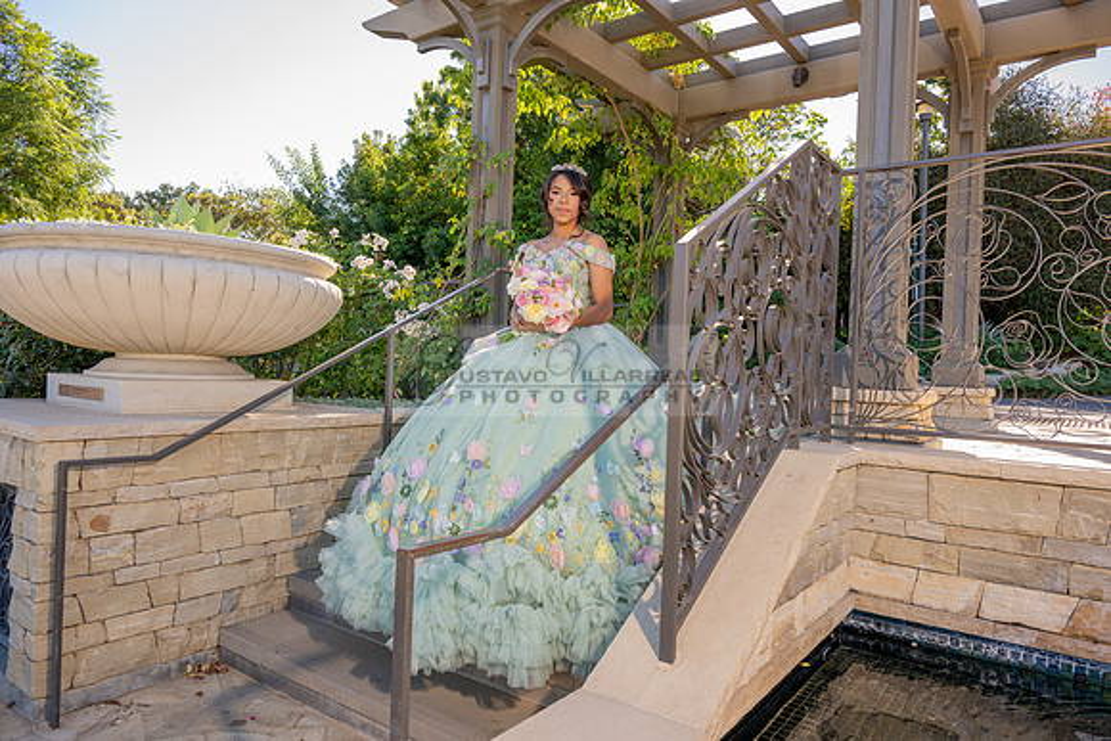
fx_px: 741
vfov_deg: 53.2
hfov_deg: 73.7
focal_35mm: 24
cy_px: 370
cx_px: 556
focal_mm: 24
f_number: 5
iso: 200
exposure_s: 1/200
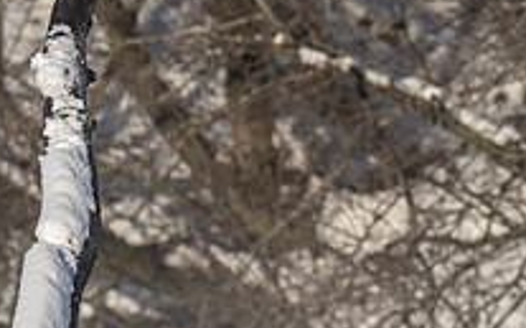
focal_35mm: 1981
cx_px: 325
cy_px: 129
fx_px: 28375
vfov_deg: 0.7
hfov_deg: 1.1
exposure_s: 1/200
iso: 100
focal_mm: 600
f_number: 9
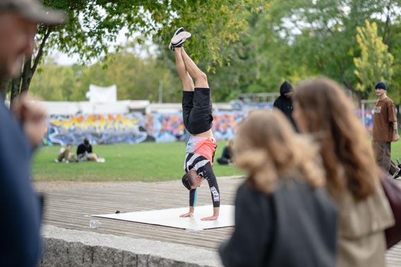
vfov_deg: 15.4
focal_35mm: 89
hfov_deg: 22.9
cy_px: 134
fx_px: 991
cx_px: 202
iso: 320
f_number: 1.4
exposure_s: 1/4000
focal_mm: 85
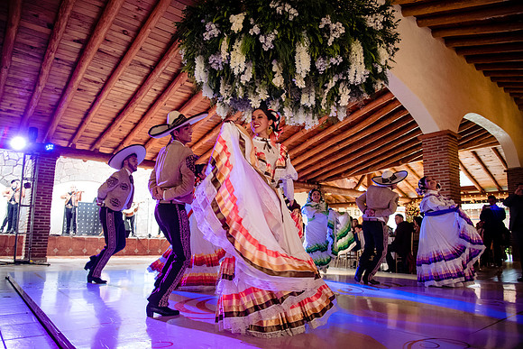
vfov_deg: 50.7
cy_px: 174
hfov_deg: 70.7
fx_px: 368
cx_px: 262
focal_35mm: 25
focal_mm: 24
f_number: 4
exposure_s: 1/250
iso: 5000
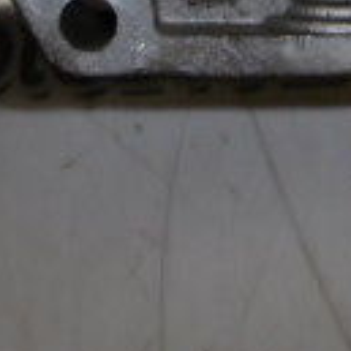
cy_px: -286
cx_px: 321
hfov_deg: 16.3
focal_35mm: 105
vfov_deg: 14.5
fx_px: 1205
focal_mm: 4.3
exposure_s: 1/60
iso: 100
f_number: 7.8
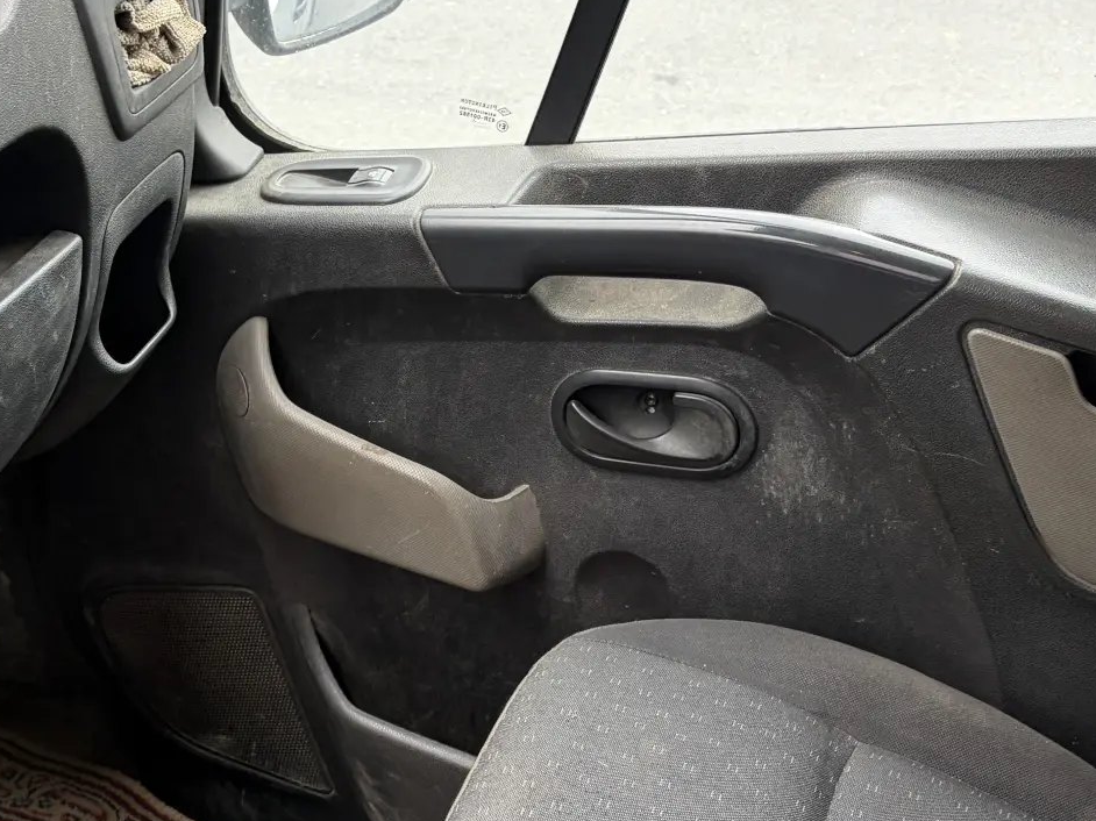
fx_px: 1678
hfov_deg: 35.7
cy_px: 443
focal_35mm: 53
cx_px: 339
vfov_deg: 27.5
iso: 125
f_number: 1.6
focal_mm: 5.96
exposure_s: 1/73
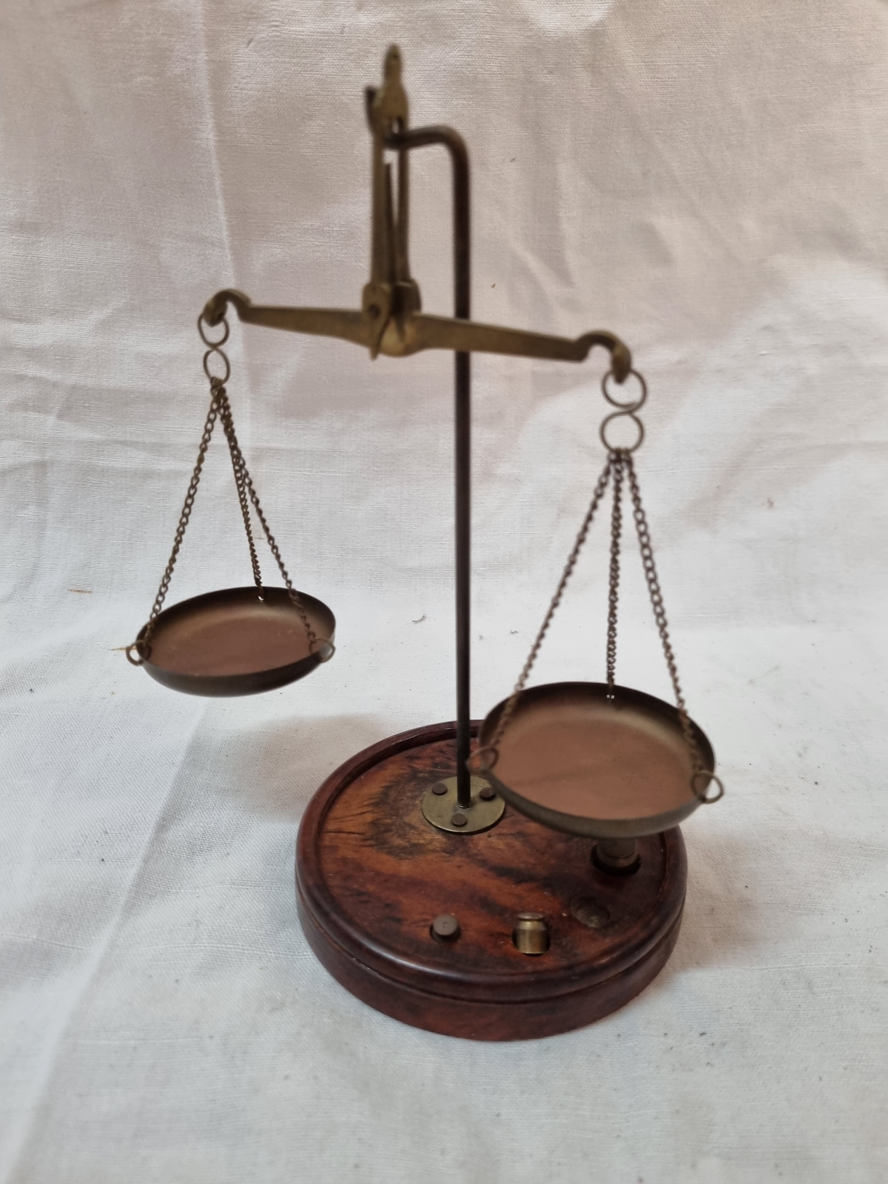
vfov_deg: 67.3
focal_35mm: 26
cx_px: 444
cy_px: 592
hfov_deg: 53.1
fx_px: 889
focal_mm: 5.4
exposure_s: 1/100
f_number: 1.8
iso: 200
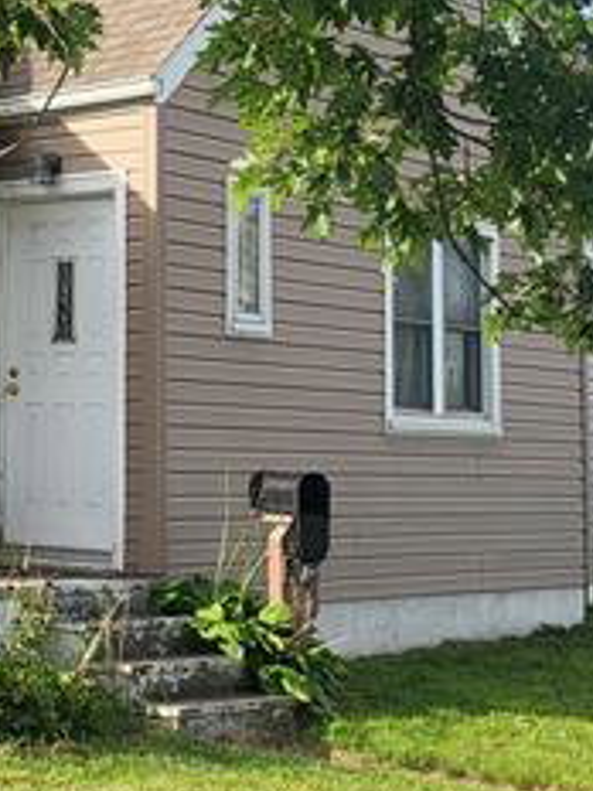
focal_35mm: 86
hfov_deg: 16.0
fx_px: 1964
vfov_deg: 22.6
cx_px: -252
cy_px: 239
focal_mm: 5.4
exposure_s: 1/1399
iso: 40
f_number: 1.8
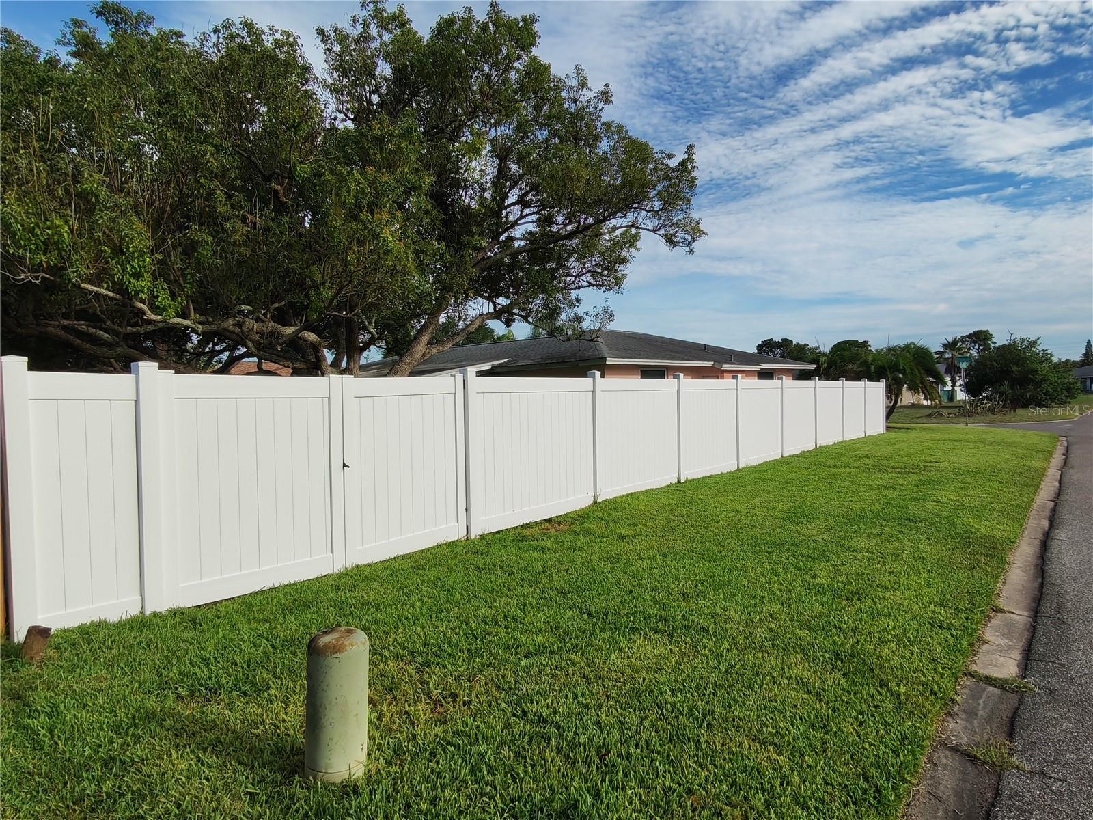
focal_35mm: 22
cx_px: 546
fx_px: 695
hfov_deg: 76.4
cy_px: 410
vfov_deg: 61.1
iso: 50
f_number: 2.2
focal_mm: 1.96
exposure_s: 1/1027
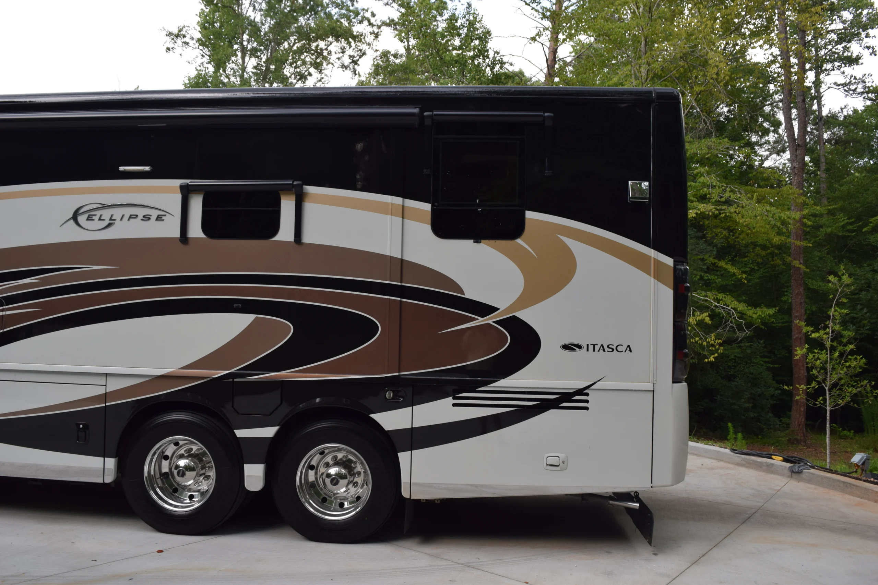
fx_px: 658
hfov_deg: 67.4
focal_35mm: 27
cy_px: 292
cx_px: 439
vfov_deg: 47.9
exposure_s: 1/160
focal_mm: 18
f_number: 6.3
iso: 400
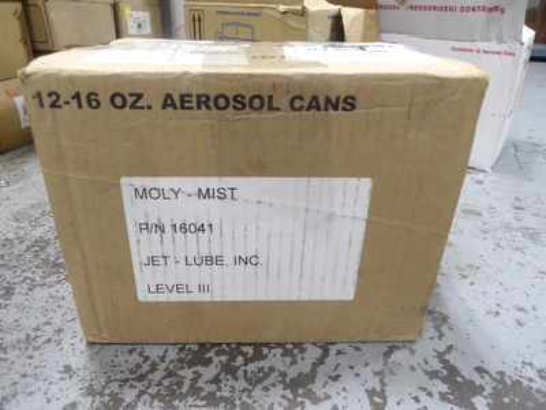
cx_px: 273
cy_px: 205
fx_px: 379
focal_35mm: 24
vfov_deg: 56.8
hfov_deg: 71.6
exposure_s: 1/29
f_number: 3.2
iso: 200
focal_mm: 4.3
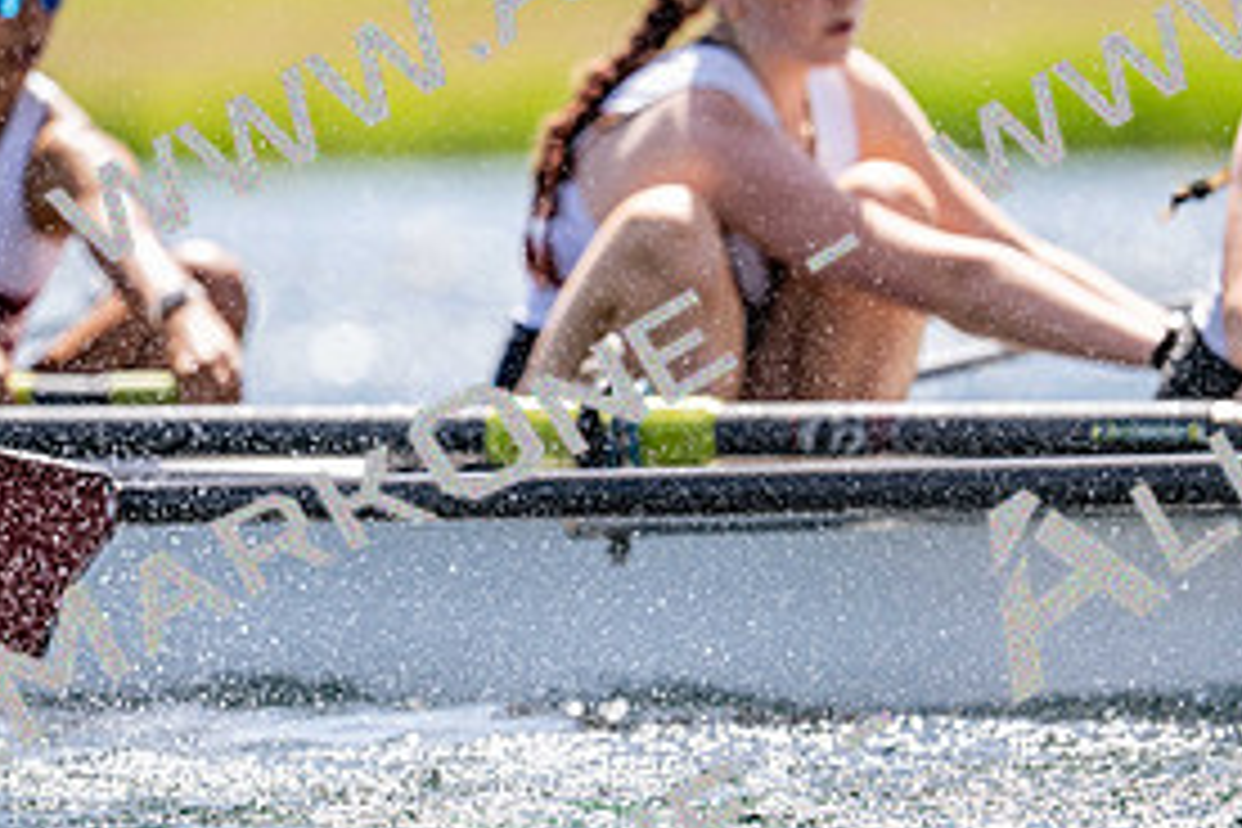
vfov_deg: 1.6
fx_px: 29012
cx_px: 603
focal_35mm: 841
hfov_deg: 2.5
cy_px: 277
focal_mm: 400
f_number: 4.5
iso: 250
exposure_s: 1/2500
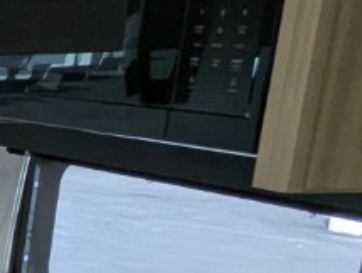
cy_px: 297
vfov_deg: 14.0
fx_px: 1089
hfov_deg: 12.2
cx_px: -636
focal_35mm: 104
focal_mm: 2.35
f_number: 2.2
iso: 92
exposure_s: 1/86.5
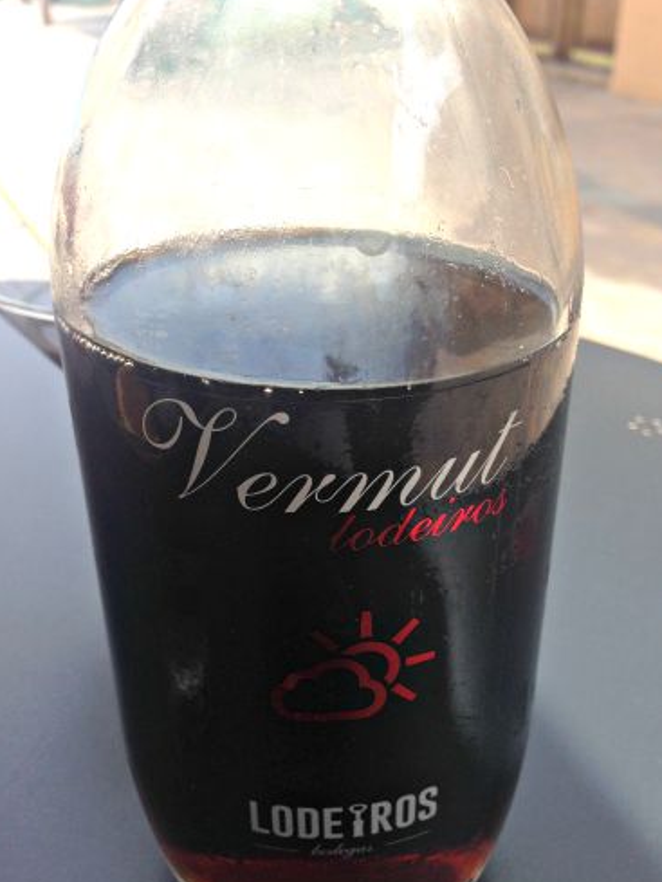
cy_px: 436
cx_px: 355
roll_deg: -2.0
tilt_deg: -26.5
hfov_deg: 39.7
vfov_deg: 51.3
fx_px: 918
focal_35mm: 36
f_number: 2.4
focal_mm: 4.12
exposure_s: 1/565
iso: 50
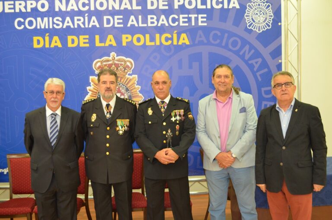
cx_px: 166
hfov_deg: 53.2
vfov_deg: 36.7
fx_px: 331
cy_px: 110
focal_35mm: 36
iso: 1800
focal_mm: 24
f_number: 4
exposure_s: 1/60
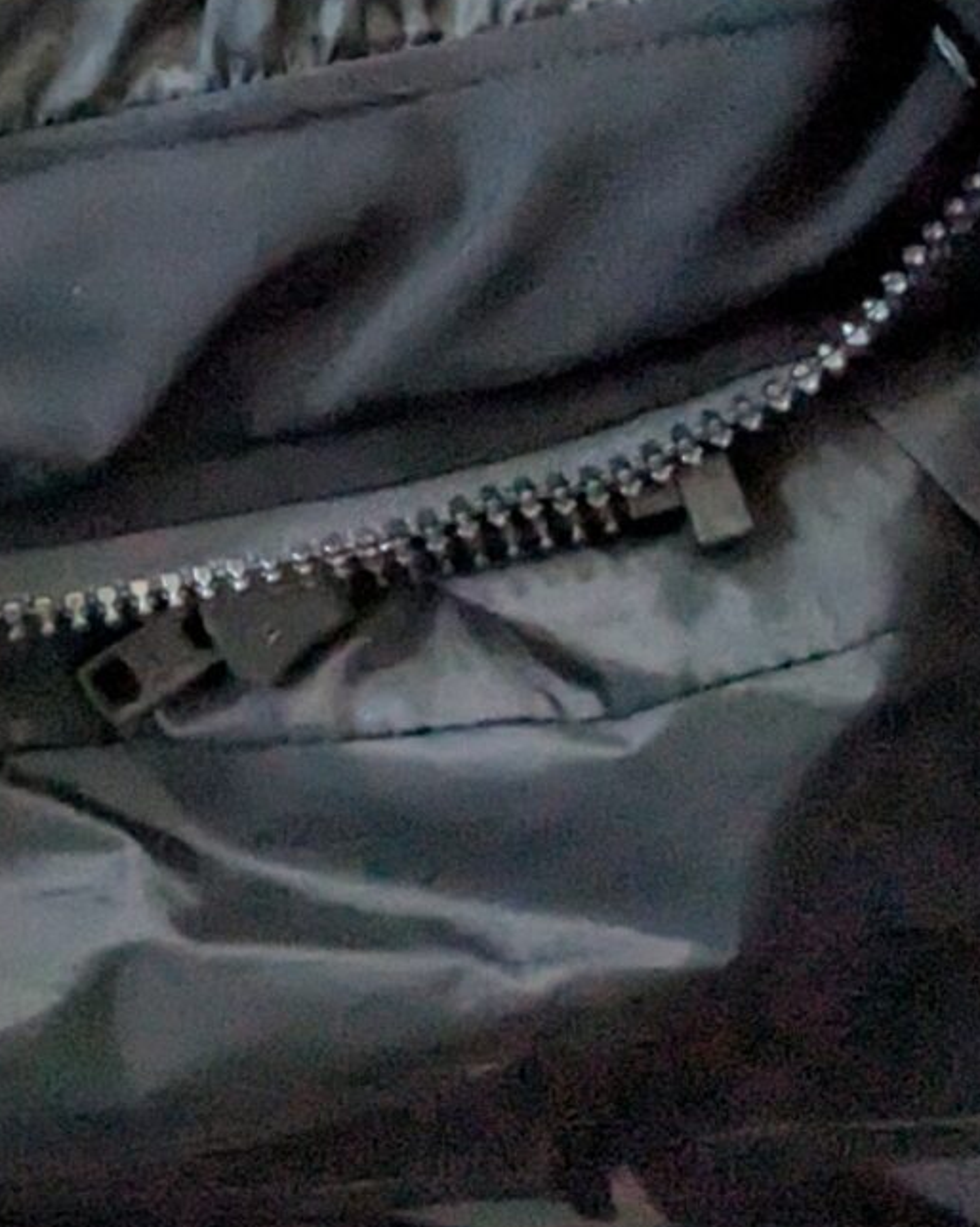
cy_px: -668
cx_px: -719
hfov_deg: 13.4
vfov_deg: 16.5
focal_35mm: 105
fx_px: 3809
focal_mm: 4.38
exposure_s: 1/99.9
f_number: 1.73
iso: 1243
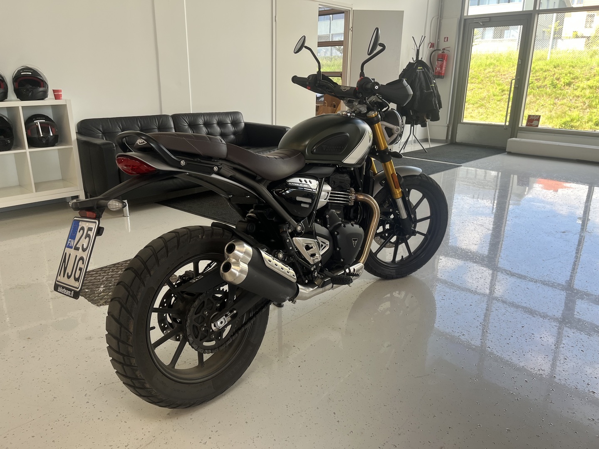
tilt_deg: -17.8
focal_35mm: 26
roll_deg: -1.0
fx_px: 450
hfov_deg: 67.3
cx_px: 300
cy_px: 224
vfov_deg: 53.1
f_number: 1.6
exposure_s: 1/129
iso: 32
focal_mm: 5.1
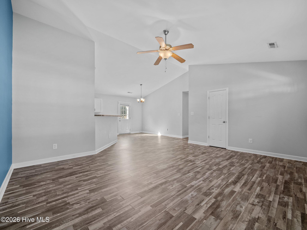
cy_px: 115
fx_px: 124
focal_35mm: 14
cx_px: 154
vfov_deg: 85.7
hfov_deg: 102.1
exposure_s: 1/13
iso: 400
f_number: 4
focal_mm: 7
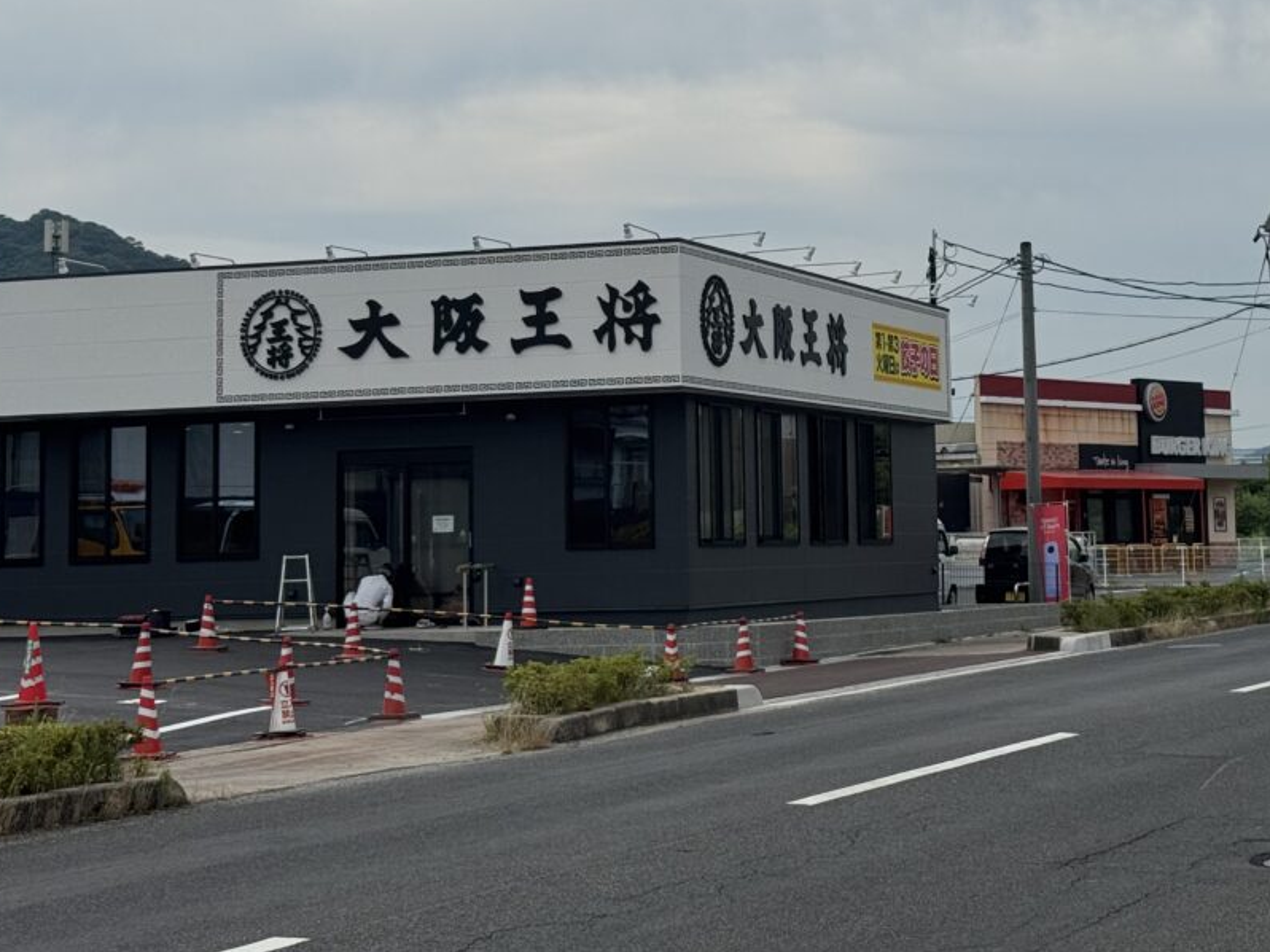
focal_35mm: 77
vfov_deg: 19.0
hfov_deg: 25.2
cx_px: 842
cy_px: 218
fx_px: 2824
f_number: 1.78
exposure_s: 1/9009
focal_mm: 6.76
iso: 64
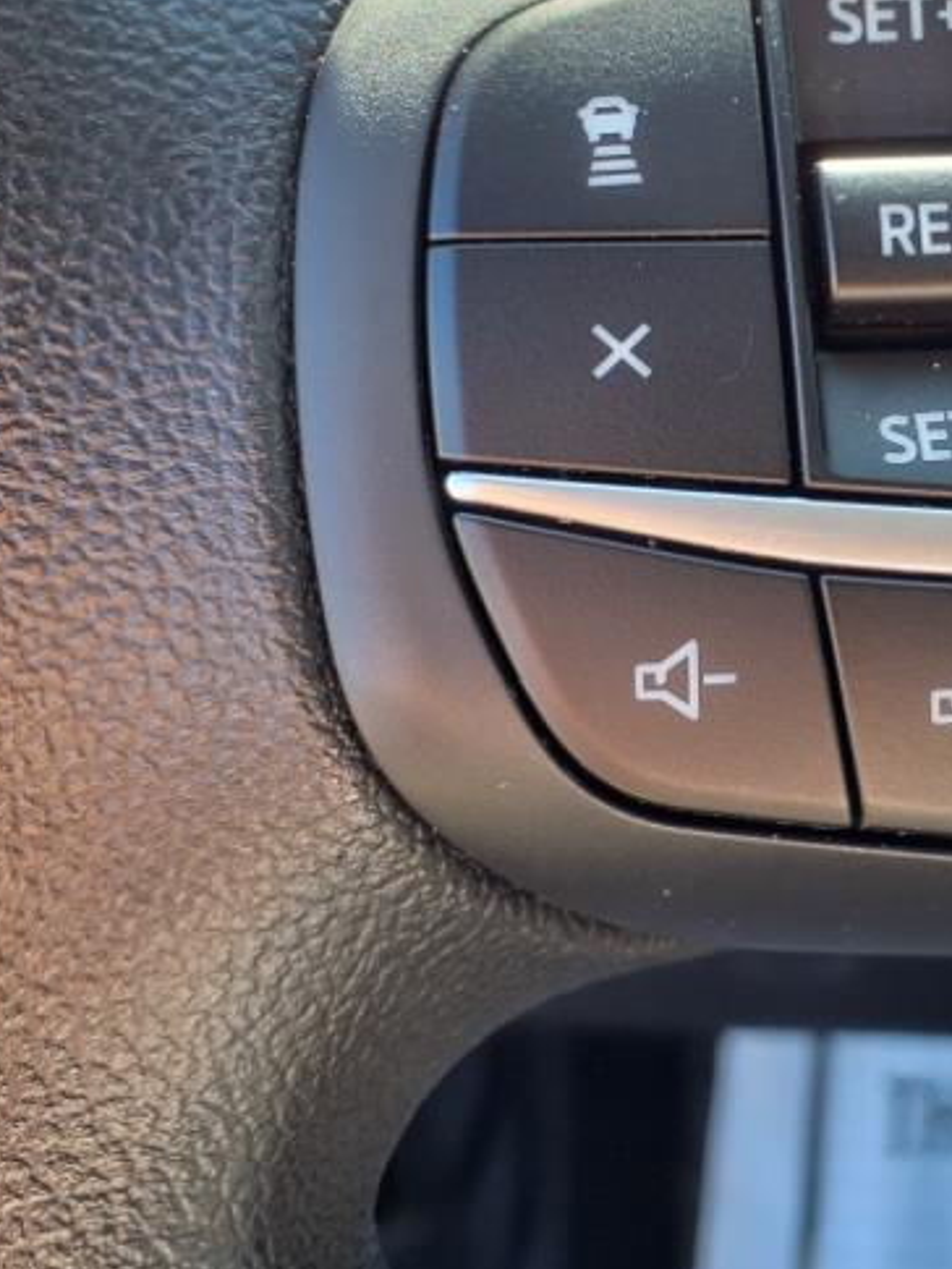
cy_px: 450
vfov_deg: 33.5
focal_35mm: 57
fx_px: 2089
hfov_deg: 24.2
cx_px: 1007
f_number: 1.9
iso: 40
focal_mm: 3.58
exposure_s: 1/120
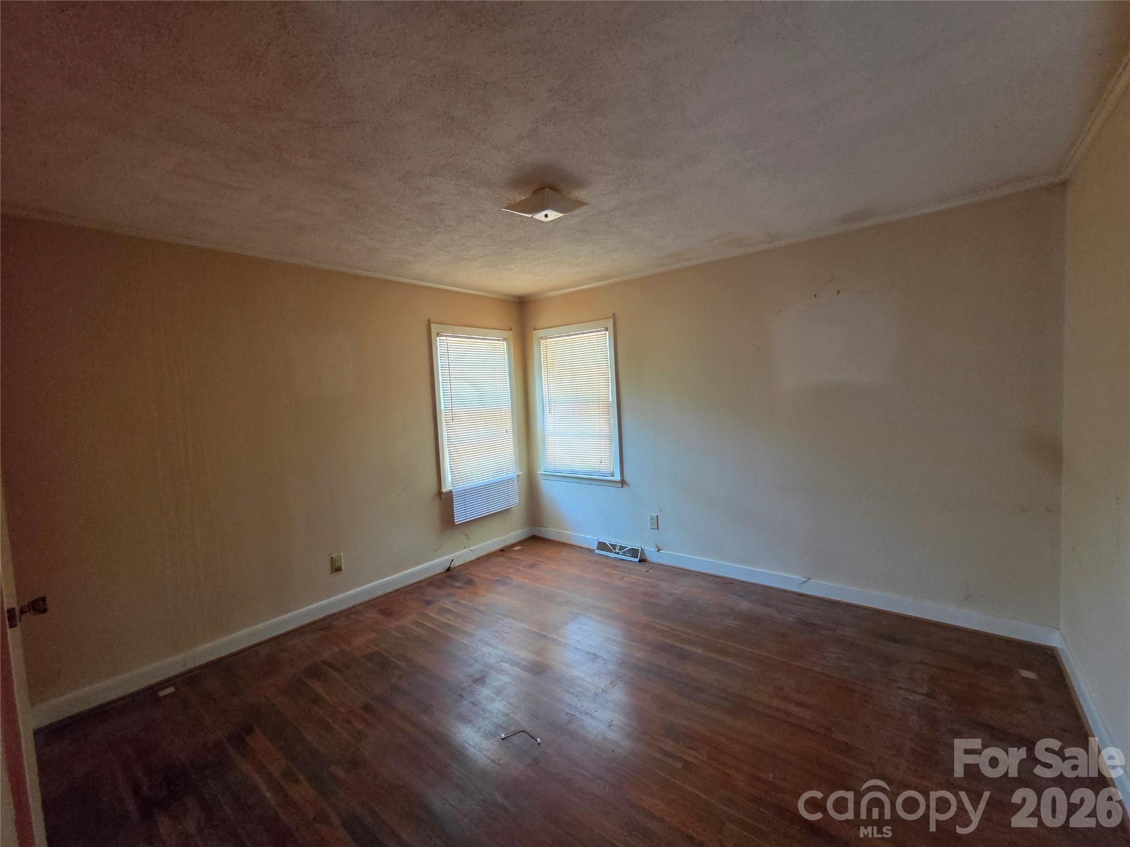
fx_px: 424
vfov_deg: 89.9
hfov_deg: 106.2
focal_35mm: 13
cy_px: 424
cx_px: 565
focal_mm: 2.2
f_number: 2.2
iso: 800
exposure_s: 1/60
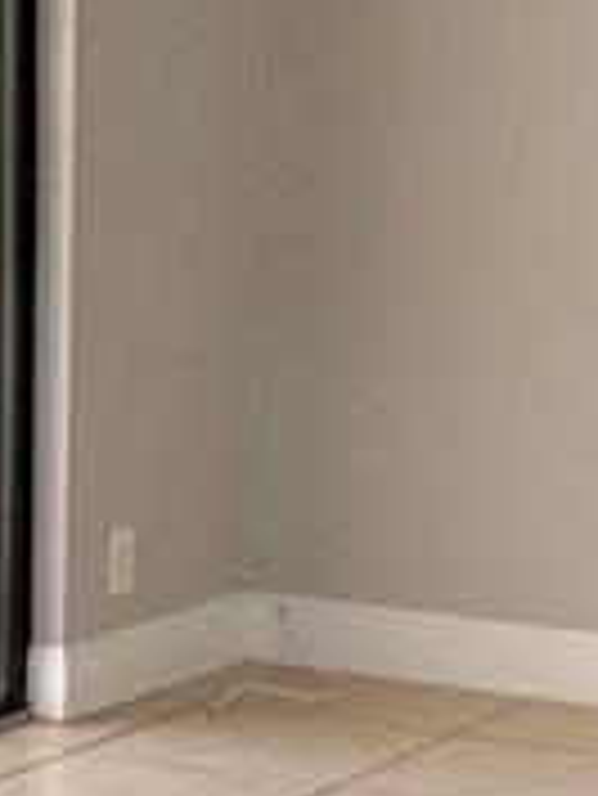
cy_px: 774
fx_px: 3750
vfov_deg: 12.0
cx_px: 791
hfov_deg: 9.0
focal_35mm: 163
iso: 320
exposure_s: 1/60
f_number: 1.78
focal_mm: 6.76
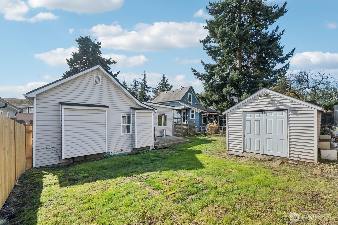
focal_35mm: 15
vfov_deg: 77.3
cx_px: 169
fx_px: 141
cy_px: 112
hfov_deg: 100.4
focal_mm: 10
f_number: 9
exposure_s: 1/400
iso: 250
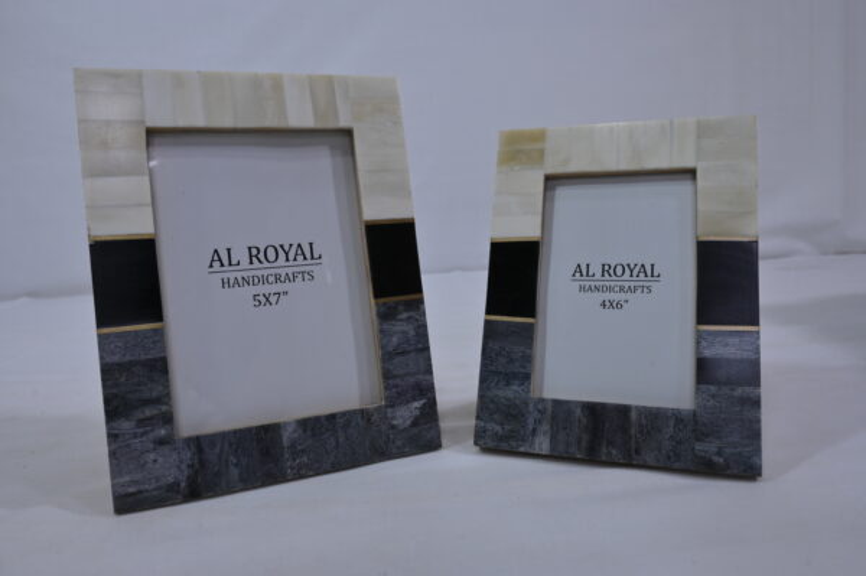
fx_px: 637
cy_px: 288
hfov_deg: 68.4
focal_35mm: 26
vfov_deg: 48.7
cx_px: 433
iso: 500
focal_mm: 26.5
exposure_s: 1/125
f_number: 9
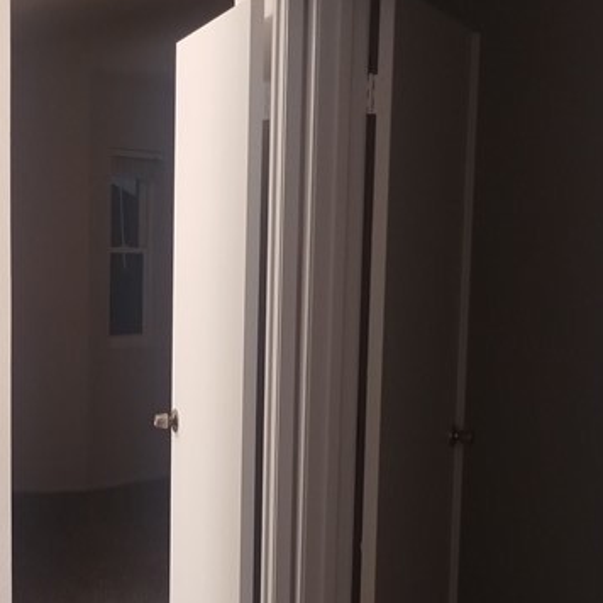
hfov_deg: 23.9
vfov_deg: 24.2
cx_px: 107
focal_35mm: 71
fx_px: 1399
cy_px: 414
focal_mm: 4.27
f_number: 1.8
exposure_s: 1/30
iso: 825
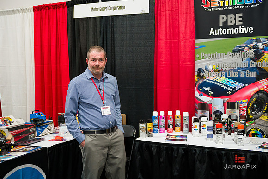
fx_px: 357
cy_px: 90
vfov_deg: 28.0
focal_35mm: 48
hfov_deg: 41.1
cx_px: 134
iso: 3200
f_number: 3.2
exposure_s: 1/250
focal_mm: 48
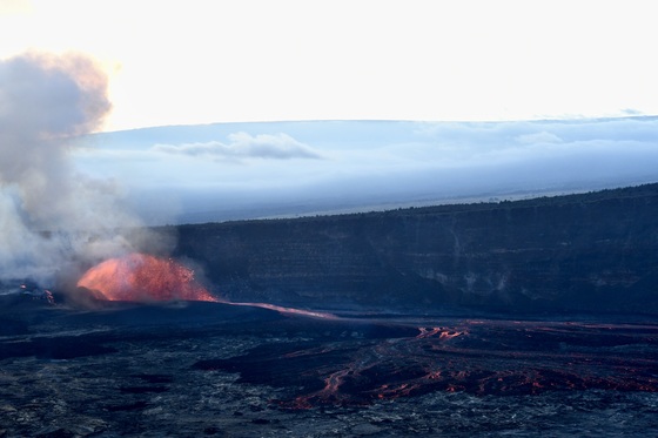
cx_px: 329
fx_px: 1316
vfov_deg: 18.9
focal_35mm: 72
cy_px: 219
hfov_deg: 28.1
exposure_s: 1/320
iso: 800
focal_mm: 48
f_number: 9
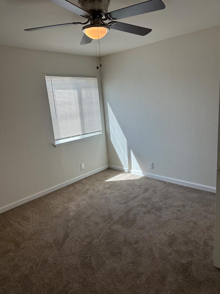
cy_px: 147
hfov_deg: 56.8
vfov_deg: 71.6
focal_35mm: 24
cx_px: 110
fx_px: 203
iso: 80
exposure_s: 1/296
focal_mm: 6.86
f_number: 1.78
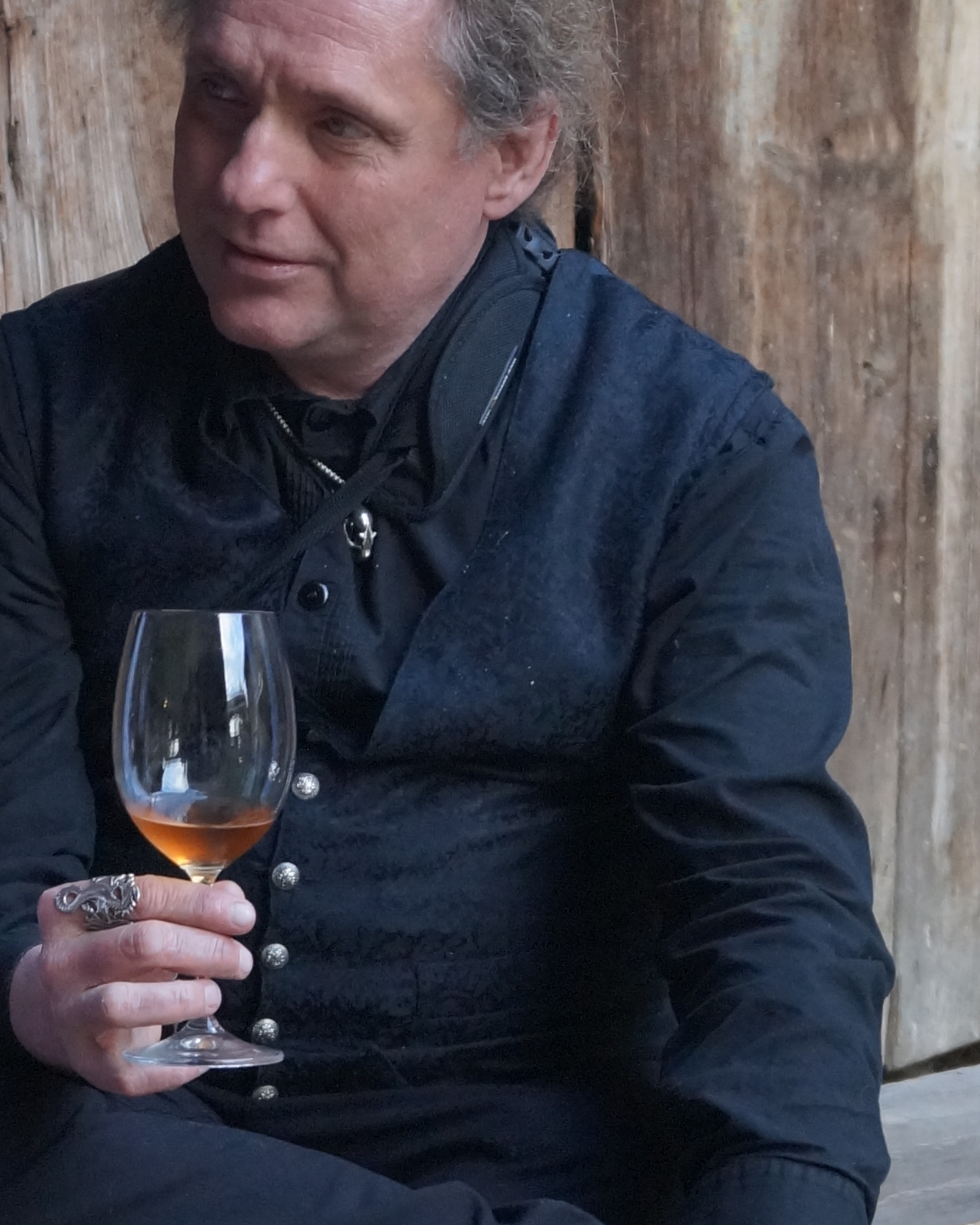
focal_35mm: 135
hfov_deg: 11.3
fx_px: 4894
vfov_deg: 14.1
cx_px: -84
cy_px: 1184
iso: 1250
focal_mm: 28
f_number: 4.5
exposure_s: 1/160
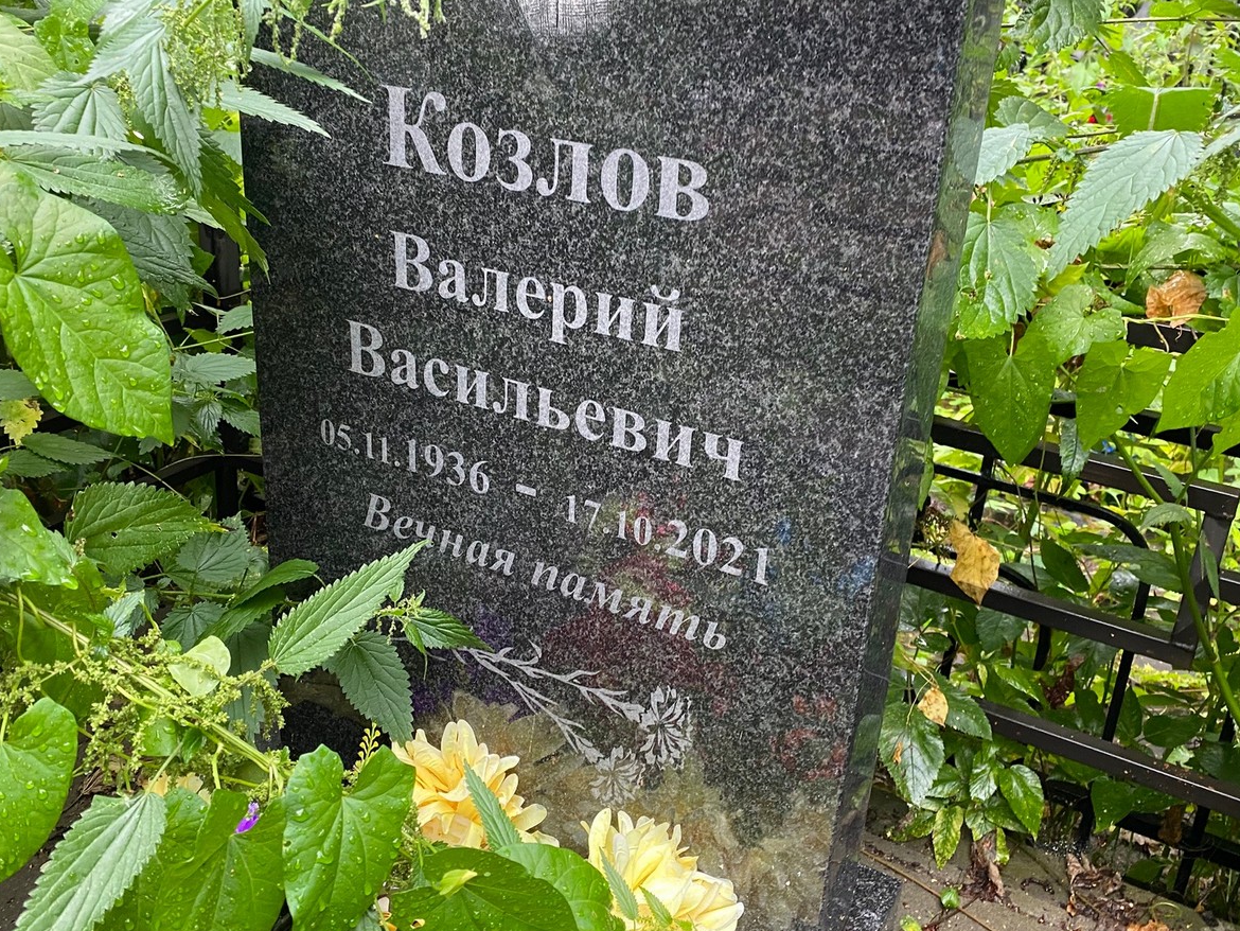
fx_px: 1147
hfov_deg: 56.8
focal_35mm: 32
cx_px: 655
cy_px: 416
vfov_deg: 44.1
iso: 160
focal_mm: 4.25
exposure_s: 1/60
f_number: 1.8
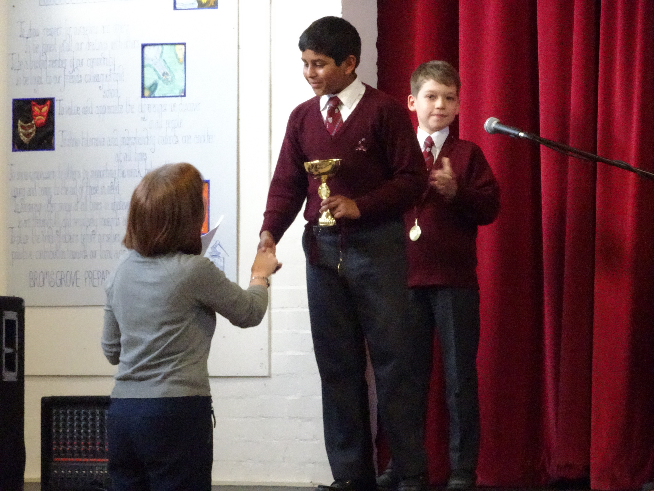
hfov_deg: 8.8
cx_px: 327
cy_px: 246
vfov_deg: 6.6
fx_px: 4251
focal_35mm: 225
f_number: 6.3
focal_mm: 38.47
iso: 3200
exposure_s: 1/50
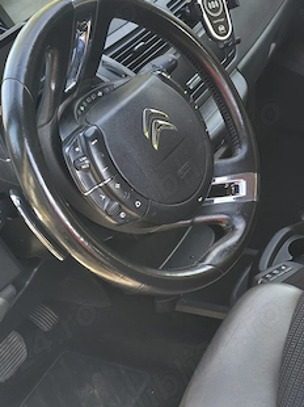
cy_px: 207
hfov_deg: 22.9
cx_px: 288
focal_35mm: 62
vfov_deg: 31.2
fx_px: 727
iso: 220
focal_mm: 5.56
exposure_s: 1/100
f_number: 1.8
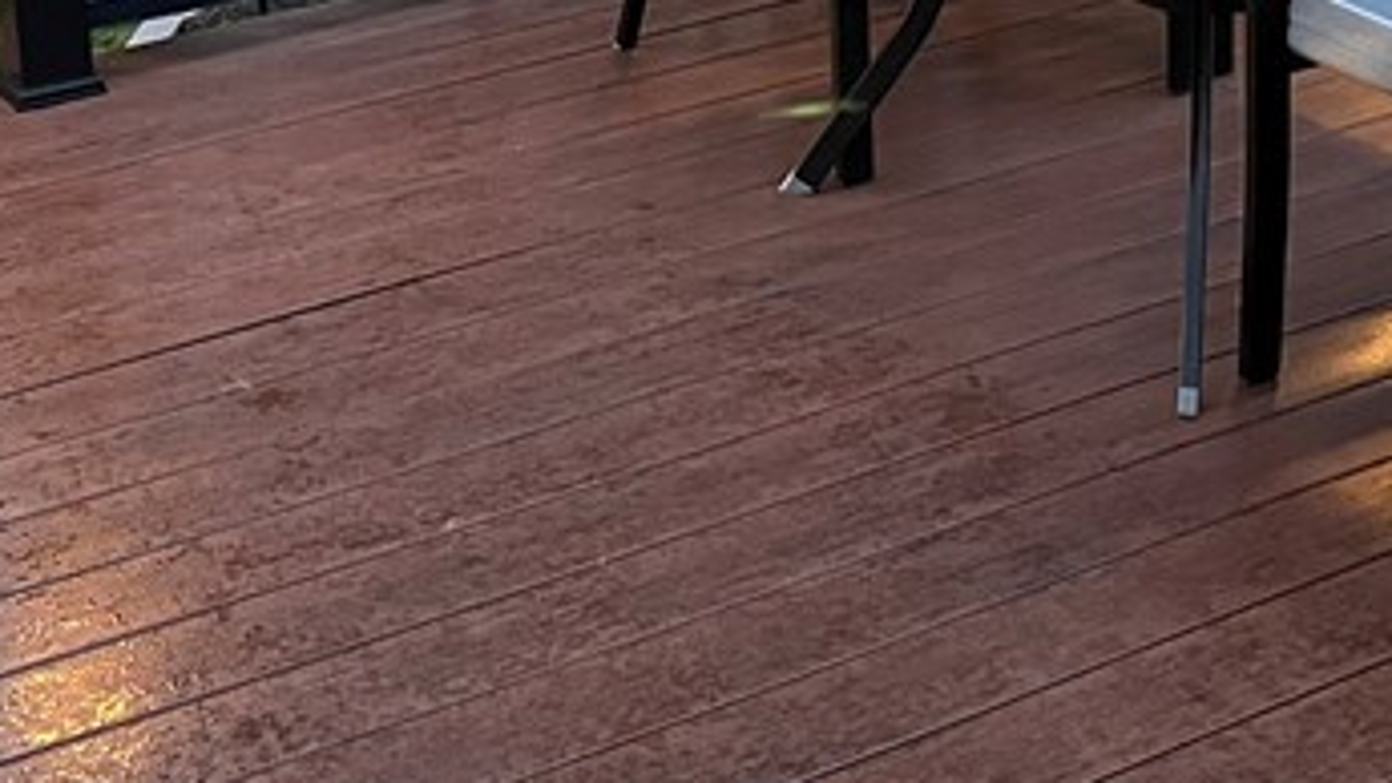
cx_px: 371
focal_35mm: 84
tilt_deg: -14.0
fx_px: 3100
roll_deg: +3.4
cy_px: -258
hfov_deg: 25.1
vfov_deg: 13.8
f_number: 1.6
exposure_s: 1/30
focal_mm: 5.1
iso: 640
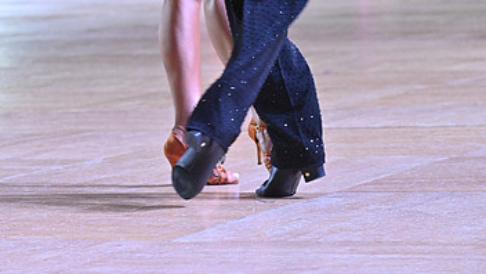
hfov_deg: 9.3
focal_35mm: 233
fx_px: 3003
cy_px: -97
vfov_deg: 5.2
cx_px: 251
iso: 4000
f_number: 7.1
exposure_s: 1/400
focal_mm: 135
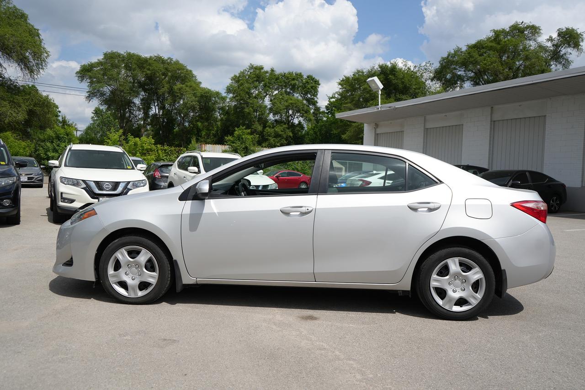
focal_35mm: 29
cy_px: 195
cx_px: 292
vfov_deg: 45.0
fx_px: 471
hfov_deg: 63.6
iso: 100
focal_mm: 29
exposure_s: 1/1250
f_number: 4.5
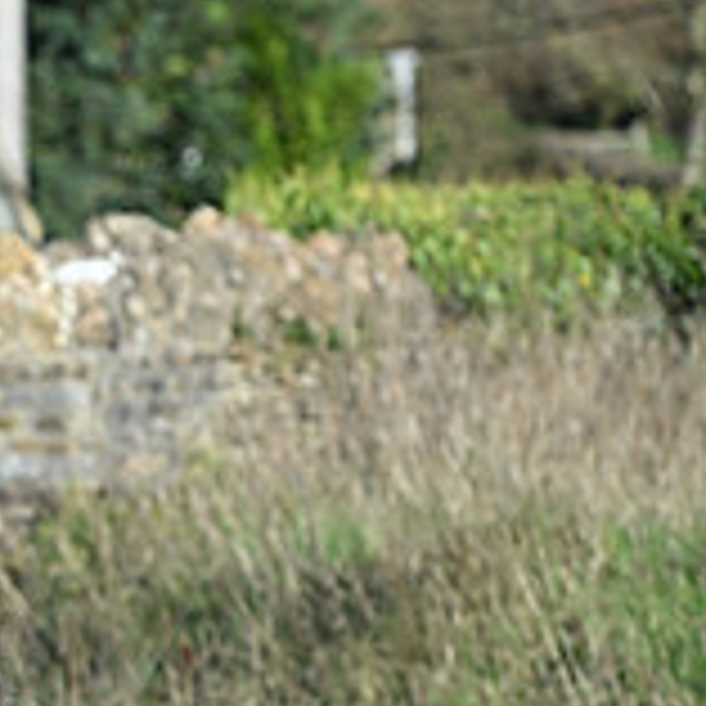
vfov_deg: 4.0
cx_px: -589
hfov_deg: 4.0
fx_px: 10130
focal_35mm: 439
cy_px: 659
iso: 250
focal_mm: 140
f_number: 4.5
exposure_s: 1/1250
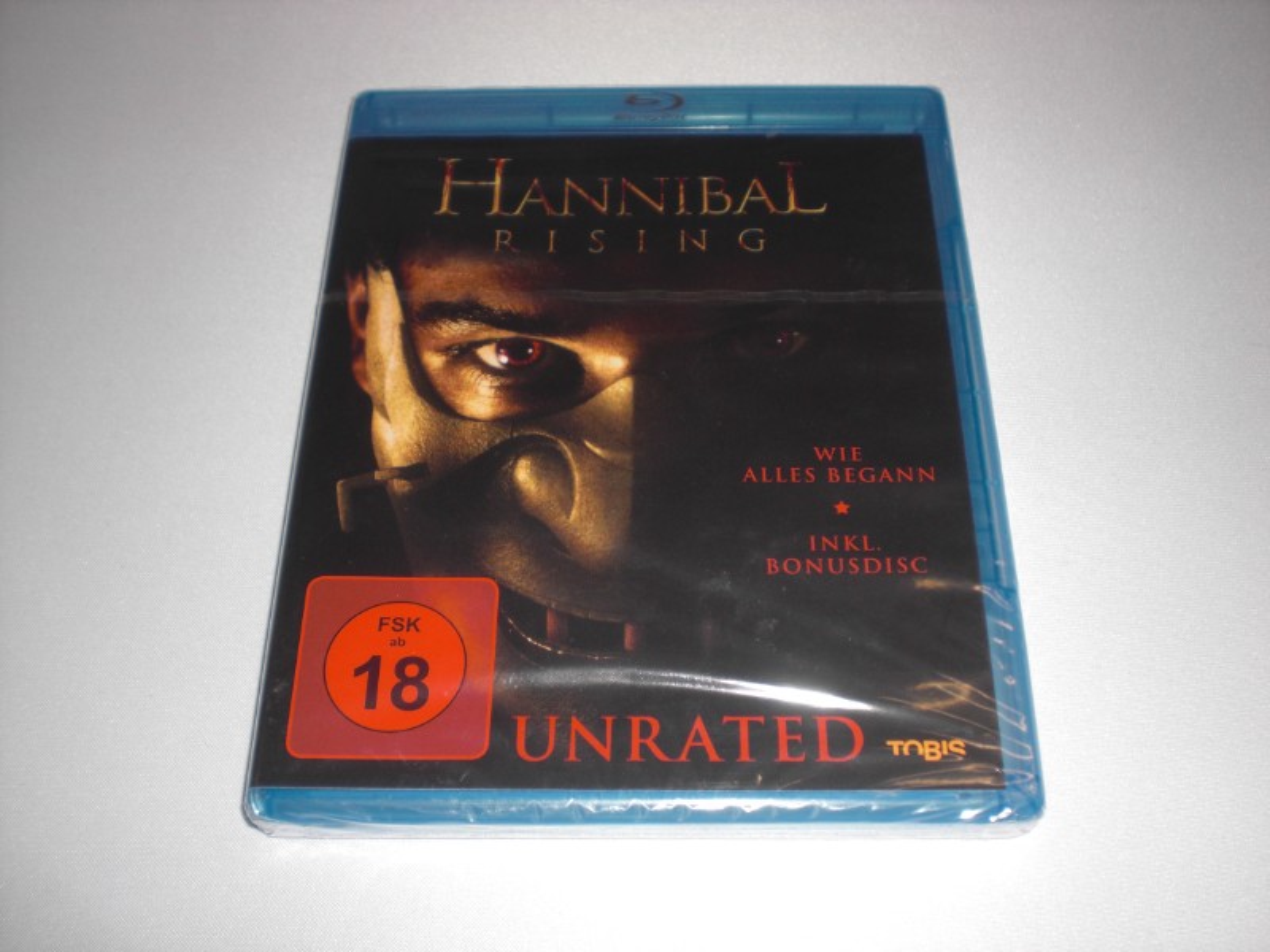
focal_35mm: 38
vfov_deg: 37.7
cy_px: 476
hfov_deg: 49.0
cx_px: 635
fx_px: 1394
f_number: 3.1
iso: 64
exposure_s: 1/60
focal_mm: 6.3
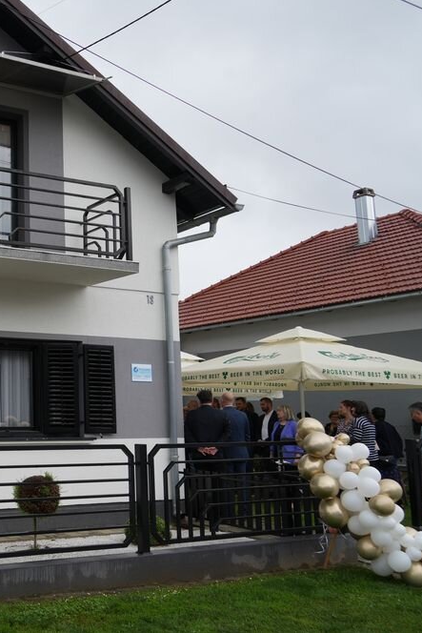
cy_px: 308
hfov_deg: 31.5
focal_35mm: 37
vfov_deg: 51.9
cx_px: -51
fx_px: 650
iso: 100
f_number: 6.3
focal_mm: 24
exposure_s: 1/125
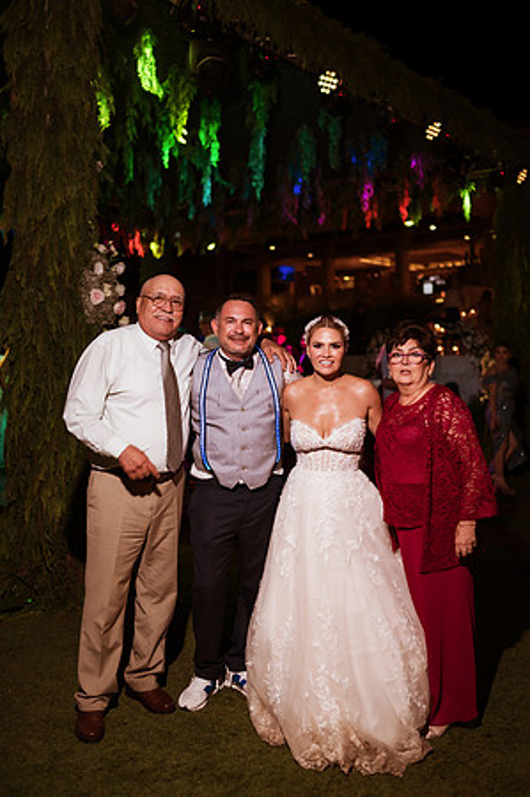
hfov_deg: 37.8
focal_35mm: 35
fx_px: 775
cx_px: 265
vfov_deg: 54.5
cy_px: 398
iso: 1000
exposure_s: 1/250
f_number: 1.8
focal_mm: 35
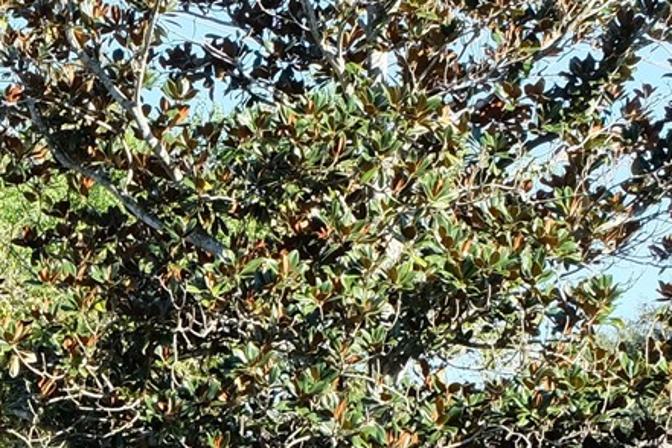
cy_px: 725
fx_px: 2482
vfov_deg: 9.9
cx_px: -190
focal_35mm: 133
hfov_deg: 14.8
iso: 400
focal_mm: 18
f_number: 7.1
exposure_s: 1/140
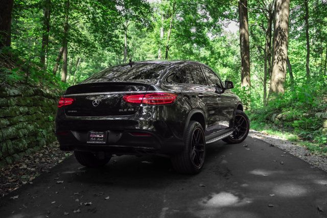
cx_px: 169
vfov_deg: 35.7
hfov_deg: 51.5
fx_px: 339
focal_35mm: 37
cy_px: 109
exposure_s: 1/320
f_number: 5
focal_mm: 36
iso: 800
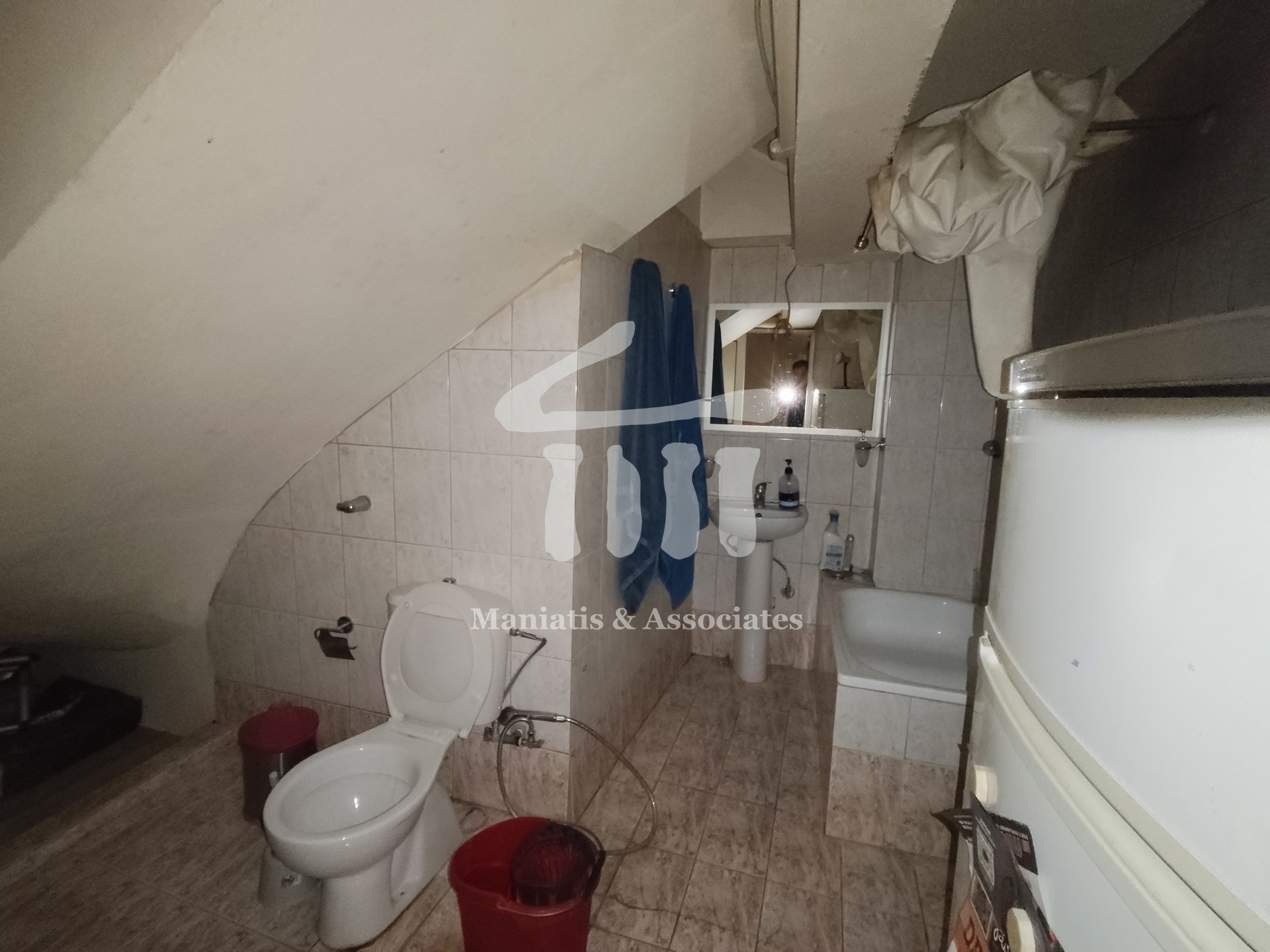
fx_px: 550
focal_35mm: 15
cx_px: 635
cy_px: 476
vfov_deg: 81.7
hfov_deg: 98.2
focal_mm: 1.67
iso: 640
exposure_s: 1/20
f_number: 2.2
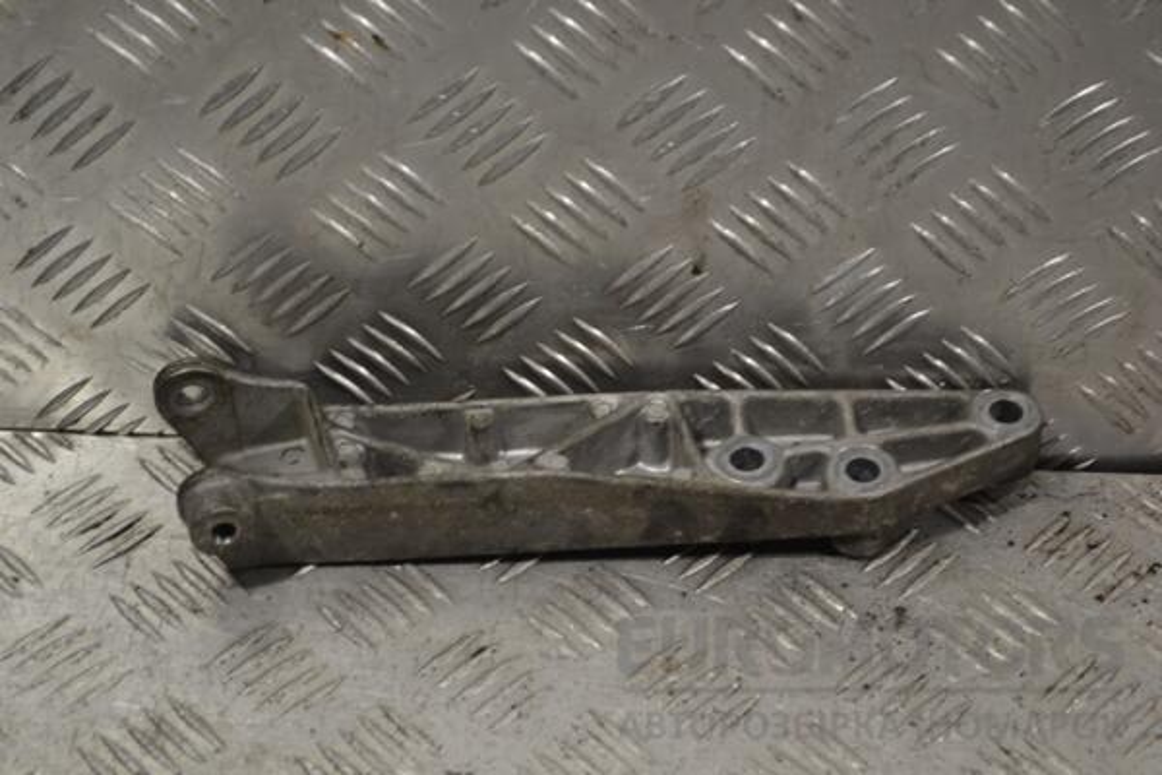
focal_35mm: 82
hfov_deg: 24.6
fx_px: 2663
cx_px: 581
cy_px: 388
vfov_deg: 16.6
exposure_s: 1/80
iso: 400
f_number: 5.6
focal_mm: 55
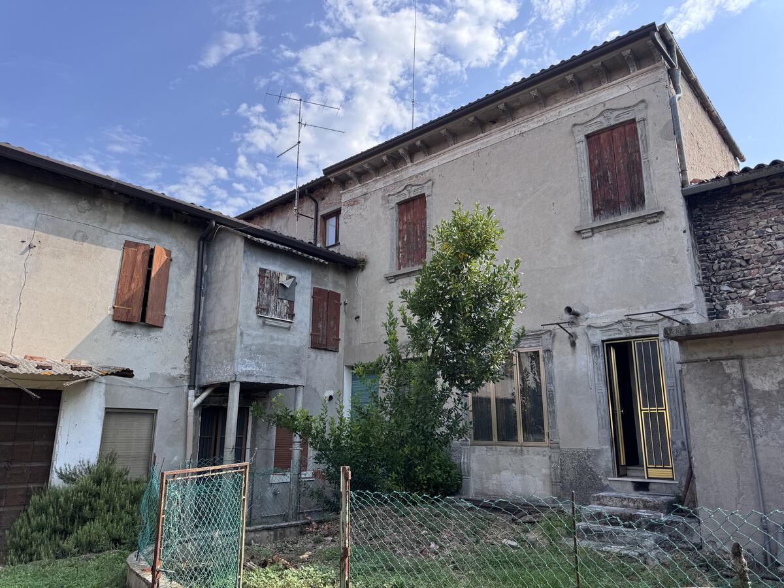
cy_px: 294
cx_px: 392
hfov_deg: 71.6
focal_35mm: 24
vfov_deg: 56.8
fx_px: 544
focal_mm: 6.76
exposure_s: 1/2506
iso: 80
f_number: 1.78
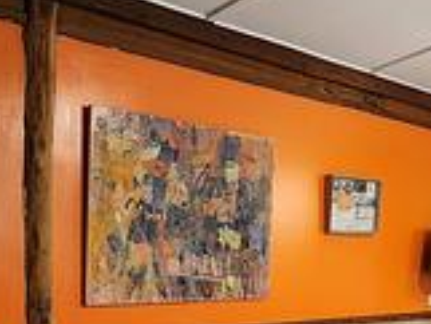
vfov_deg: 28.1
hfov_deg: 37.3
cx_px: 319
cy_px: 291
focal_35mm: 50
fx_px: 623
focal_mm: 2.2
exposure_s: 1/33
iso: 500
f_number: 2.2
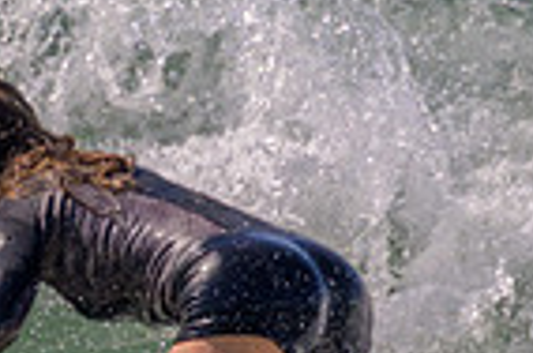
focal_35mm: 3985
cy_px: 340
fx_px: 58868
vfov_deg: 0.3
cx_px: -41
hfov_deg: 0.5
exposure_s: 1/2000
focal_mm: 800
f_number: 11
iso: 720
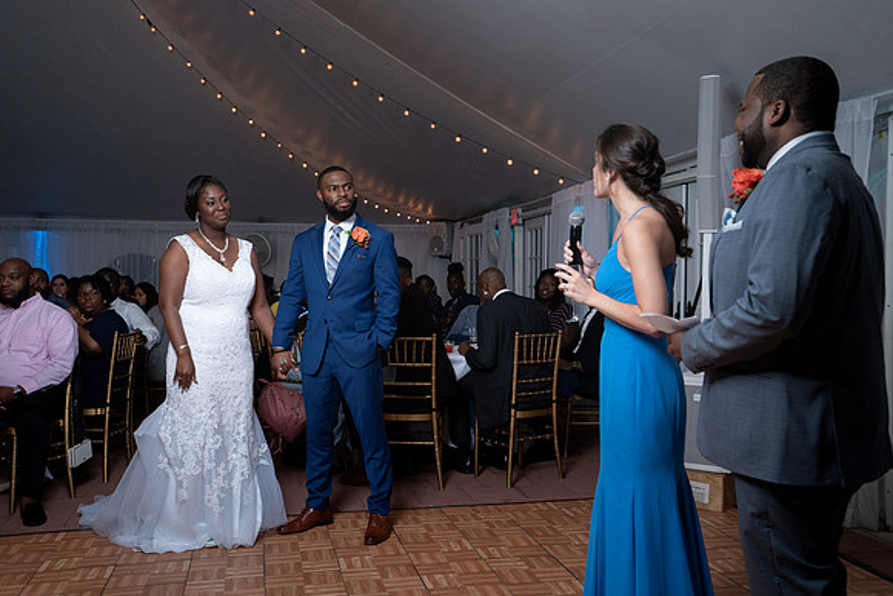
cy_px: 298
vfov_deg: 36.7
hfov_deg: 52.9
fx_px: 898
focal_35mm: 36
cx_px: 438
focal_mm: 35
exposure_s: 1/200
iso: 2000
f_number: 5.6
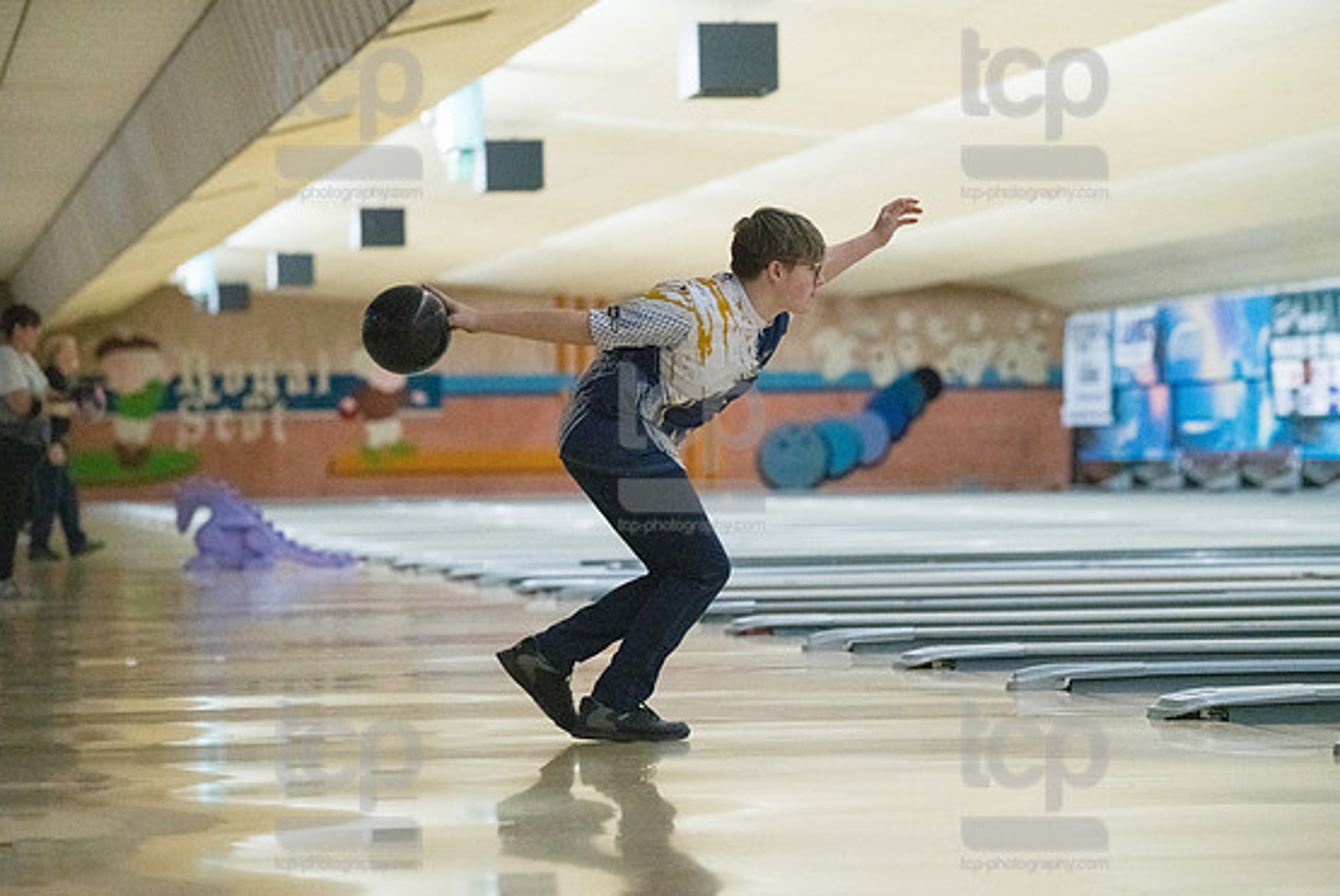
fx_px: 5252
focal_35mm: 141
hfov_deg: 14.5
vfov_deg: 9.7
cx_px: 693
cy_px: 448
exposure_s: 1/1000
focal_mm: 135
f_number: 4
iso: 10000
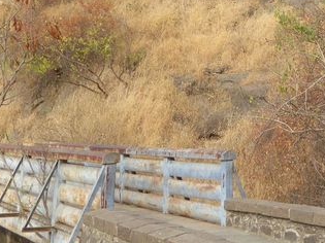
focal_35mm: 61
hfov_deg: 31.1
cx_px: 249
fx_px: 572
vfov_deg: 23.5
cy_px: 33
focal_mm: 4.3
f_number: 3.3
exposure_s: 1/400
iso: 80
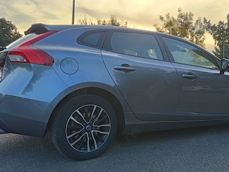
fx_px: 238
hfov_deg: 50.8
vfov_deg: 39.6
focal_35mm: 36
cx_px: 143
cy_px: 76
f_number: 1.7
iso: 125
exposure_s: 1/99.9
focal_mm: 4.7
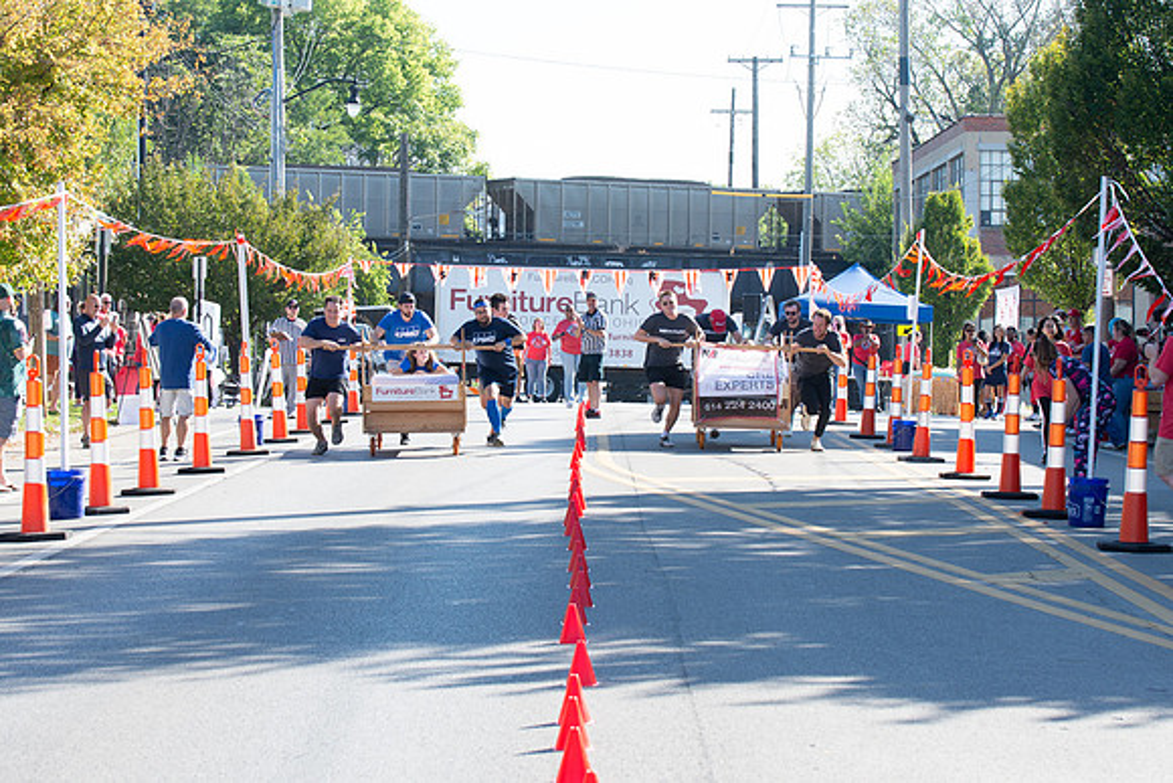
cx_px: 613
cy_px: 348
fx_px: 3130
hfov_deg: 21.2
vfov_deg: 14.3
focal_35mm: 96
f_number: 7.1
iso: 200
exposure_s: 1/250
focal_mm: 70
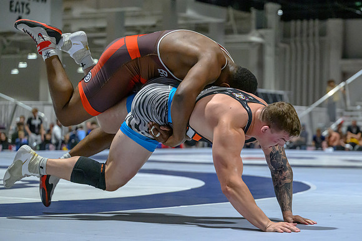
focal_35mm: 102
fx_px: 1023
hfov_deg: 20.0
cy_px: 115
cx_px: 254
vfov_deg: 13.5
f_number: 2.8
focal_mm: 72
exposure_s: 1/640
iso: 7200
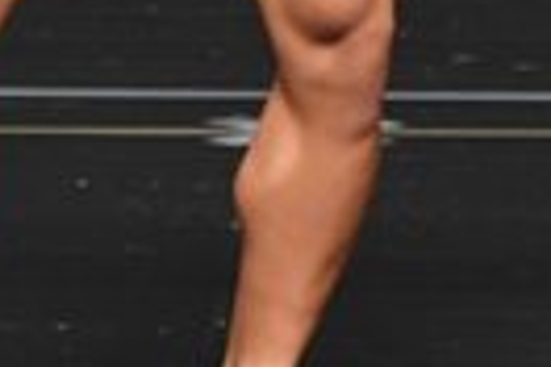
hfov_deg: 1.1
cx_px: 173
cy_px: -388
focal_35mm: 1844
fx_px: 28221
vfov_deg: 0.7
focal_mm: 210
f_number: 5.6
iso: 2000
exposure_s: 1/400
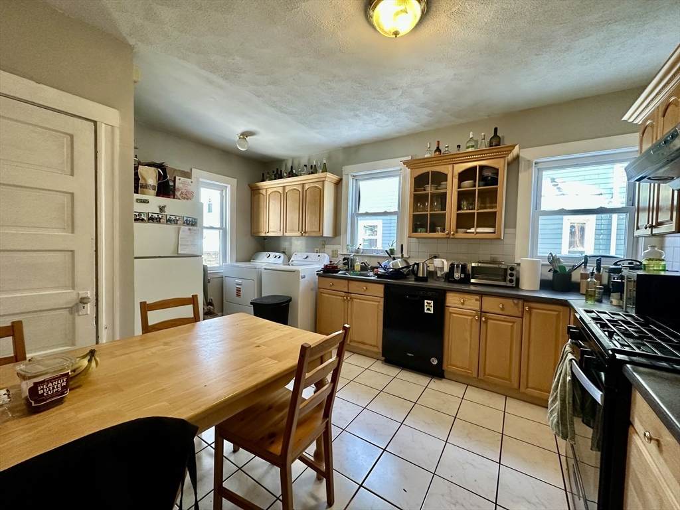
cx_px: 340
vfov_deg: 85.7
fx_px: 275
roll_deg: -0.7
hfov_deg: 102.1
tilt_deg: -2.2
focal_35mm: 14
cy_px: 255
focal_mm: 2.22
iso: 250
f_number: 2.2
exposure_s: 1/120
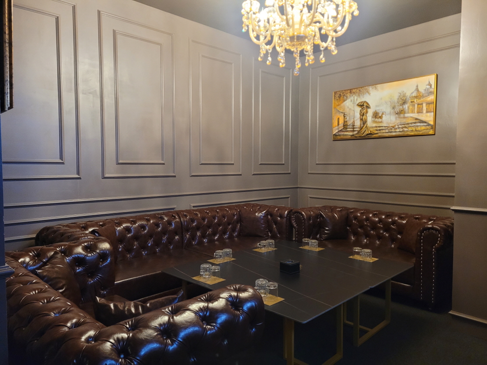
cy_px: 182
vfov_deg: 53.1
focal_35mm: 26
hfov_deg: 67.3
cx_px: 244
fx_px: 366
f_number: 1.8
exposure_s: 1/25
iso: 640
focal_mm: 5.4
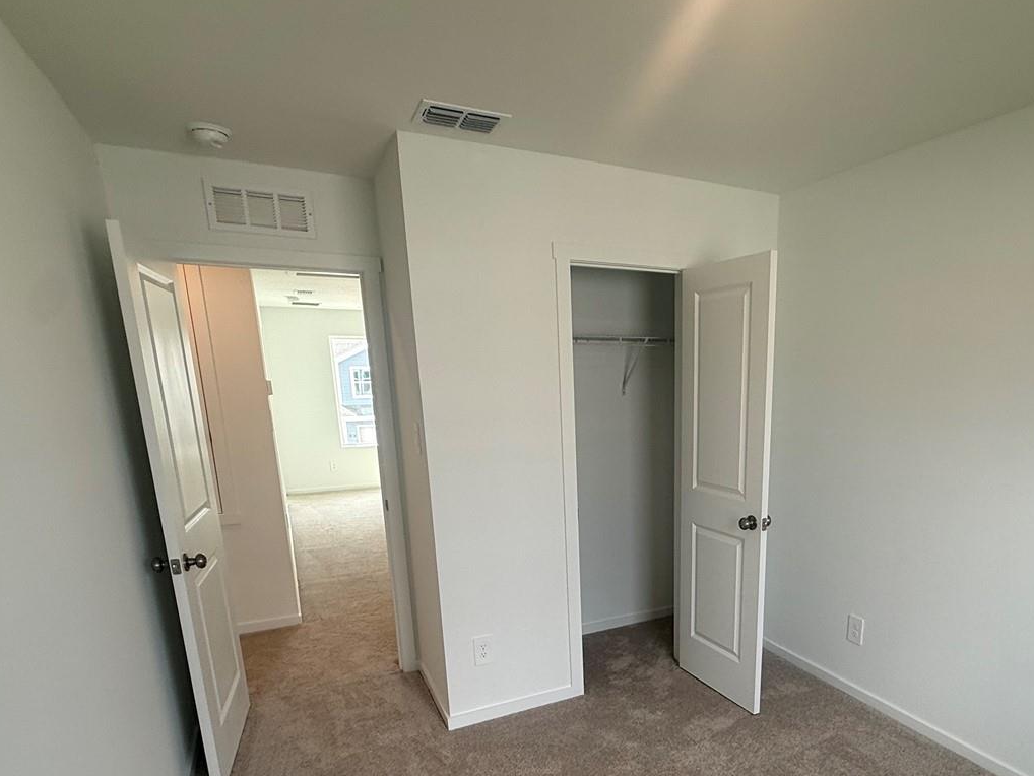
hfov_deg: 74.9
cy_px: 532
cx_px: 655
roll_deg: +0.4
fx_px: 657
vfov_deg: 59.3
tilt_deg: -13.4
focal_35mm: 22
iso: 64
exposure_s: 1/133
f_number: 2.2
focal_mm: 2.22
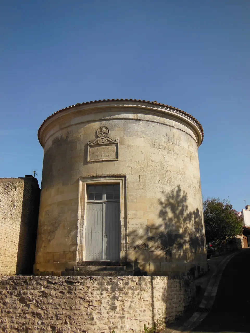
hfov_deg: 41.8
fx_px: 327
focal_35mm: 34
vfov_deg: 54.0
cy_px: 166
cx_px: 125
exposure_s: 1/1250
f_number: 3.9
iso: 125
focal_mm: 6
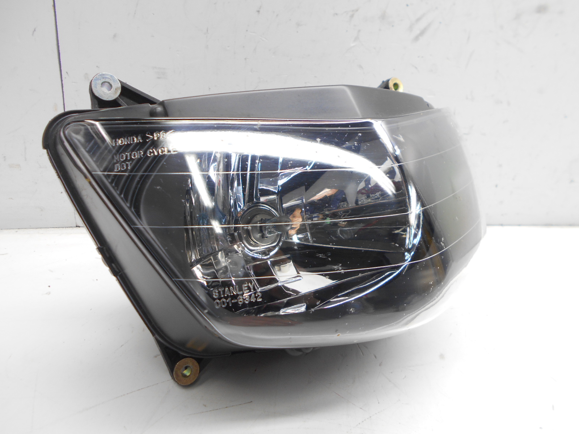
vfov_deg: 53.1
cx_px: 290
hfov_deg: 67.3
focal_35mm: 26
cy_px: 217
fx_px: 435
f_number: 3.2
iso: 110
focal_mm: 4.6
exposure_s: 1/30
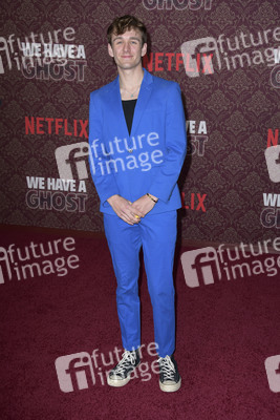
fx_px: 583
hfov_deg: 27.0
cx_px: 140
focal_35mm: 50
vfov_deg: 39.6
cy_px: 210
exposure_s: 1/250
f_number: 6.3
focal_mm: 50
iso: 400
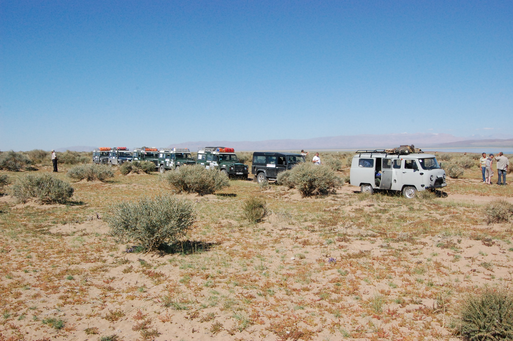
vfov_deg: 43.5
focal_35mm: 30
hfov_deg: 62.0
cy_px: 170
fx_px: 427
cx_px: 256
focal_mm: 20
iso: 1600
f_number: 16
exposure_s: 1/1000
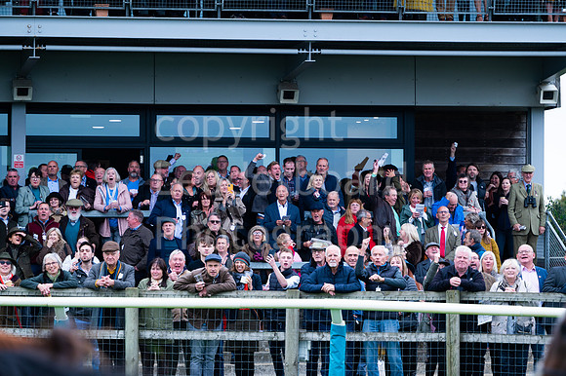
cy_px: 188
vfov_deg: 6.9
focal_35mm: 200
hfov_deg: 10.3
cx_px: 283
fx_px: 3143
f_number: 4
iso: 800
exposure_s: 1/1000
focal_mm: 200
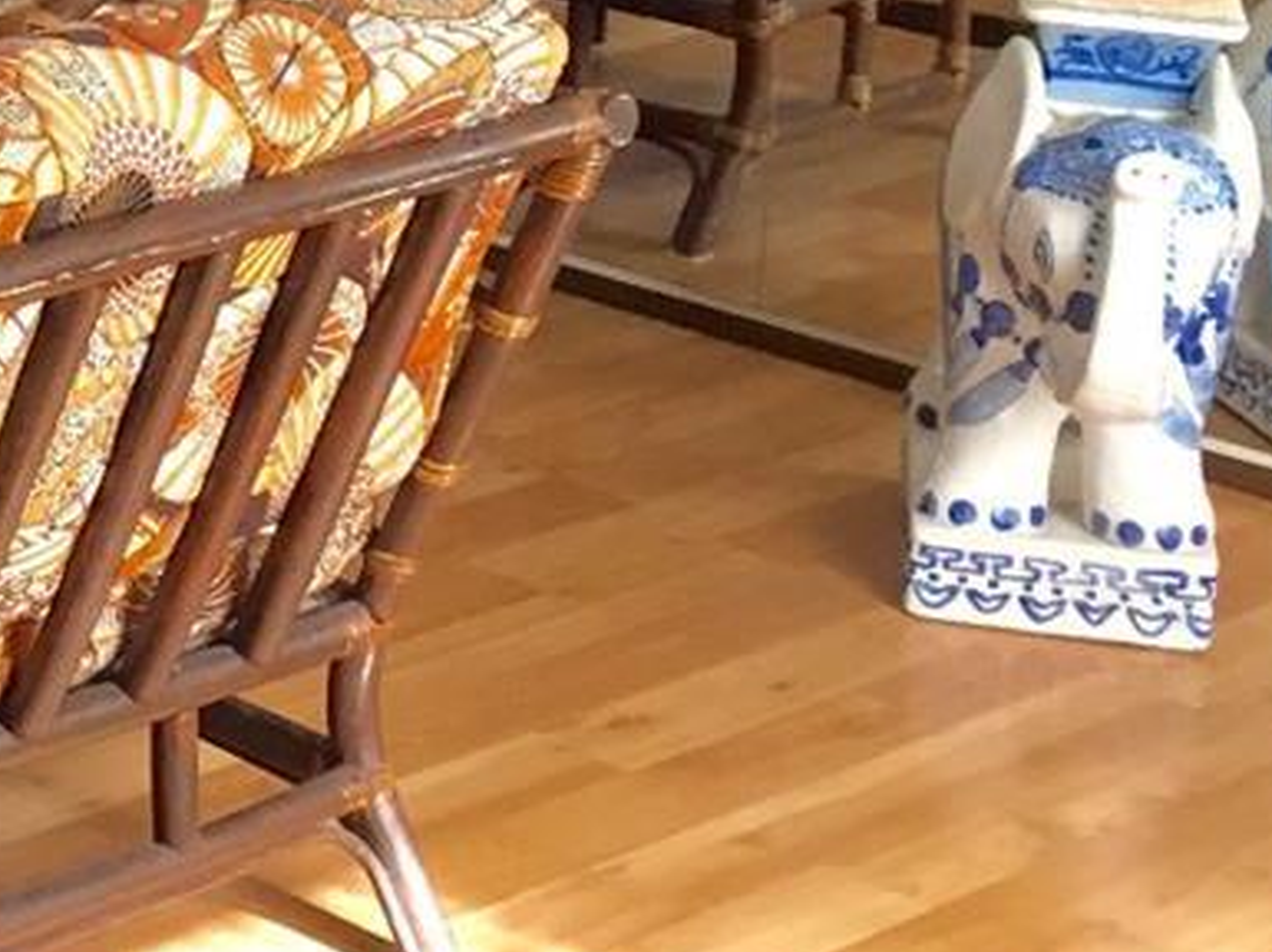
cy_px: -53
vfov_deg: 12.9
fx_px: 4148
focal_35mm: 113
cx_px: -958
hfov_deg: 15.3
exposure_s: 1/30
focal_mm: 4.15
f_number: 2.2
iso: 32
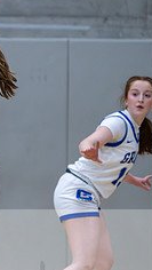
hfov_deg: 1.8
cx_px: -194
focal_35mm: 678
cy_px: 147
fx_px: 4851
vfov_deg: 3.2
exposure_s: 1/1000
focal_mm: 200
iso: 4500
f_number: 2.8
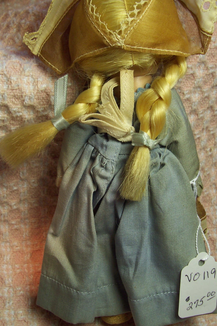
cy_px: 160
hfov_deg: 29.9
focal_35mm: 45
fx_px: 407
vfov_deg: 43.6
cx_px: 103
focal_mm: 5.6
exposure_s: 1/90
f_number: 2.8
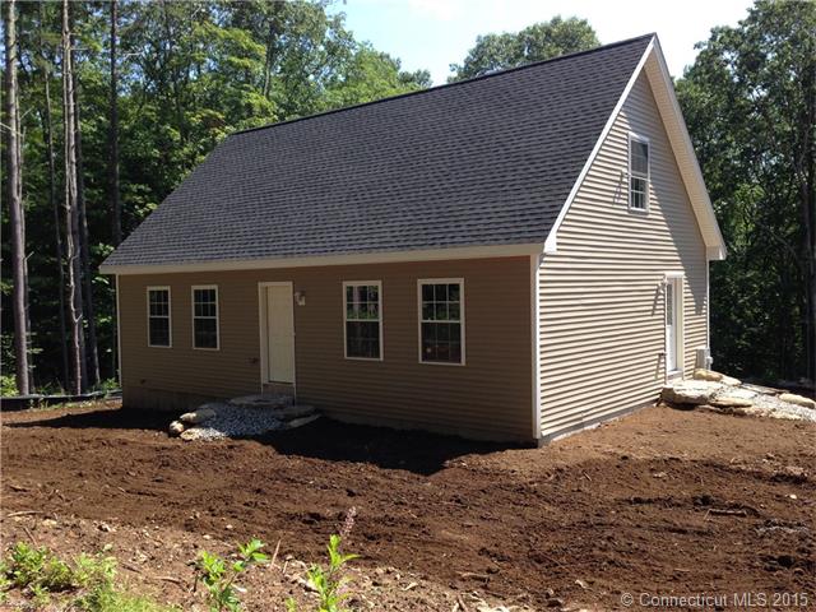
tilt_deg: -1.6
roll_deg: +0.1
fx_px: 778
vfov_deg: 42.9
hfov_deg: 55.4
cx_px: 408
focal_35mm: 33
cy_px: 306
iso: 50
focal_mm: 4.12
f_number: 2.4
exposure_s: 1/616
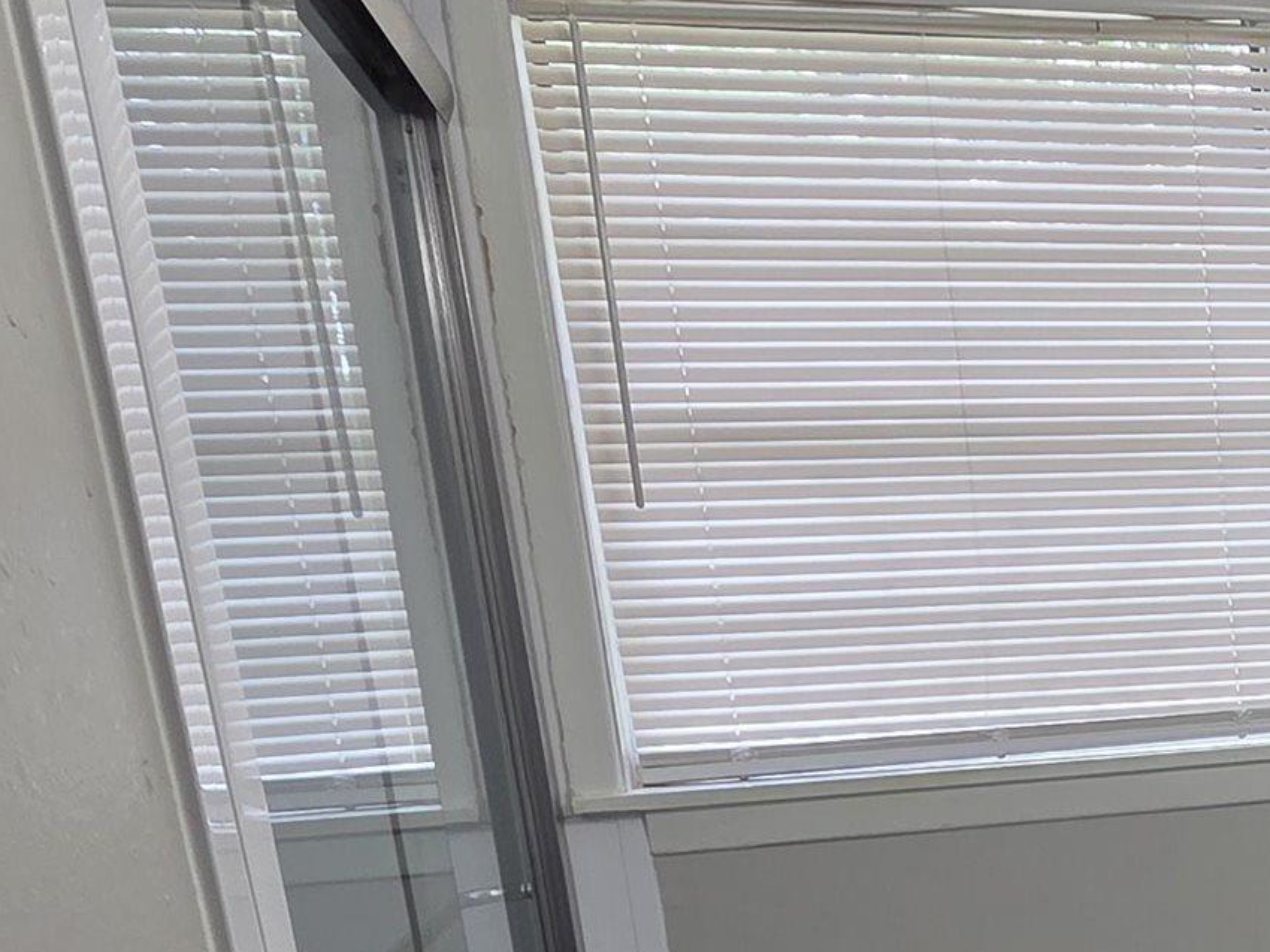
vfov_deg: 27.8
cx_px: 1407
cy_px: 1082
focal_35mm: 47
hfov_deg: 34.7
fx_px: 1724
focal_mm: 2.2
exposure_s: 1/120
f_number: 2.2
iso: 125
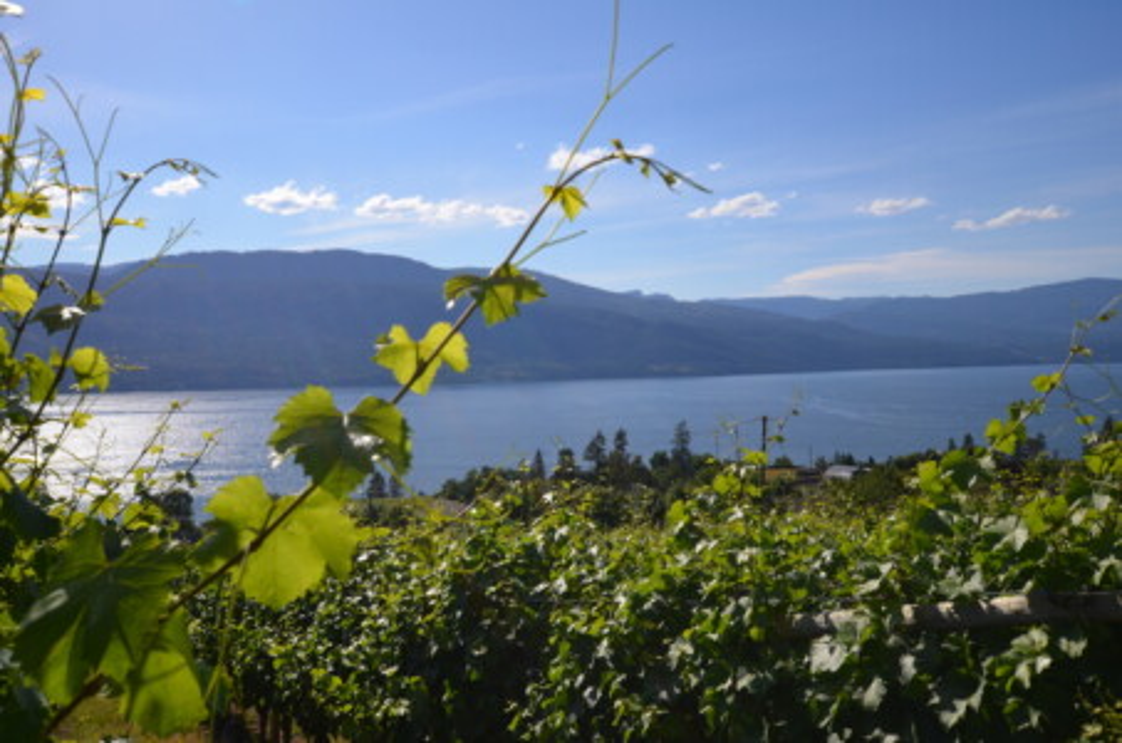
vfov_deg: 43.4
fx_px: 933
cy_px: 372
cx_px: 561
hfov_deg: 62.0
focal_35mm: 30
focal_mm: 20
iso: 100
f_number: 9
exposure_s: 1/320
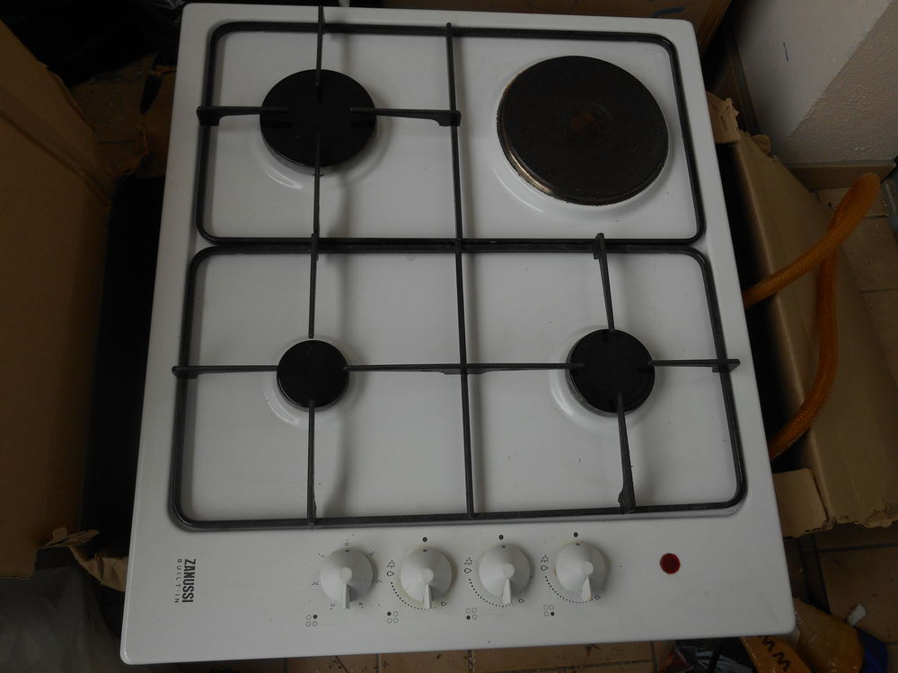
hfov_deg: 58.4
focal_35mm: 31
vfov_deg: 45.4
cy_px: 336
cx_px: 449
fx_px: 804
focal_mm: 5.5
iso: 80
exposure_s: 1/250
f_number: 3.6
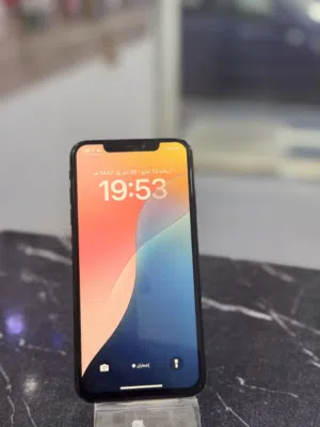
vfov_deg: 39.7
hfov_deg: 30.3
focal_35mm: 48
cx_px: 160
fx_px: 592
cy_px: 214
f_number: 1.78
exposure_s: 1/100
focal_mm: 6.76
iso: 80
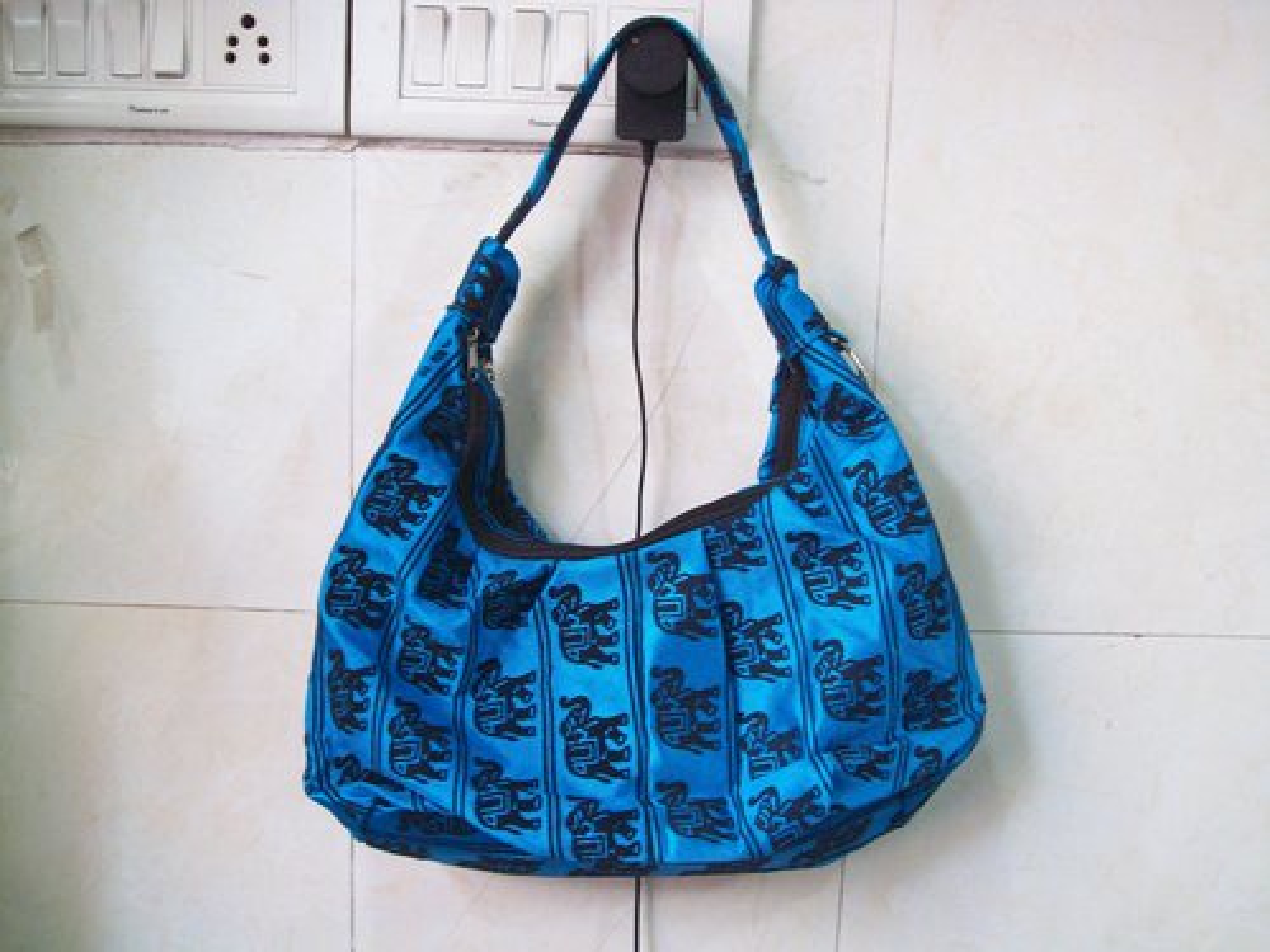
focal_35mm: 45
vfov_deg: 32.2
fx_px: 1651
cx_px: 635
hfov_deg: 42.1
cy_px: 476
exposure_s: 1/14.4
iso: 160
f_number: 3
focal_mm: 7.6
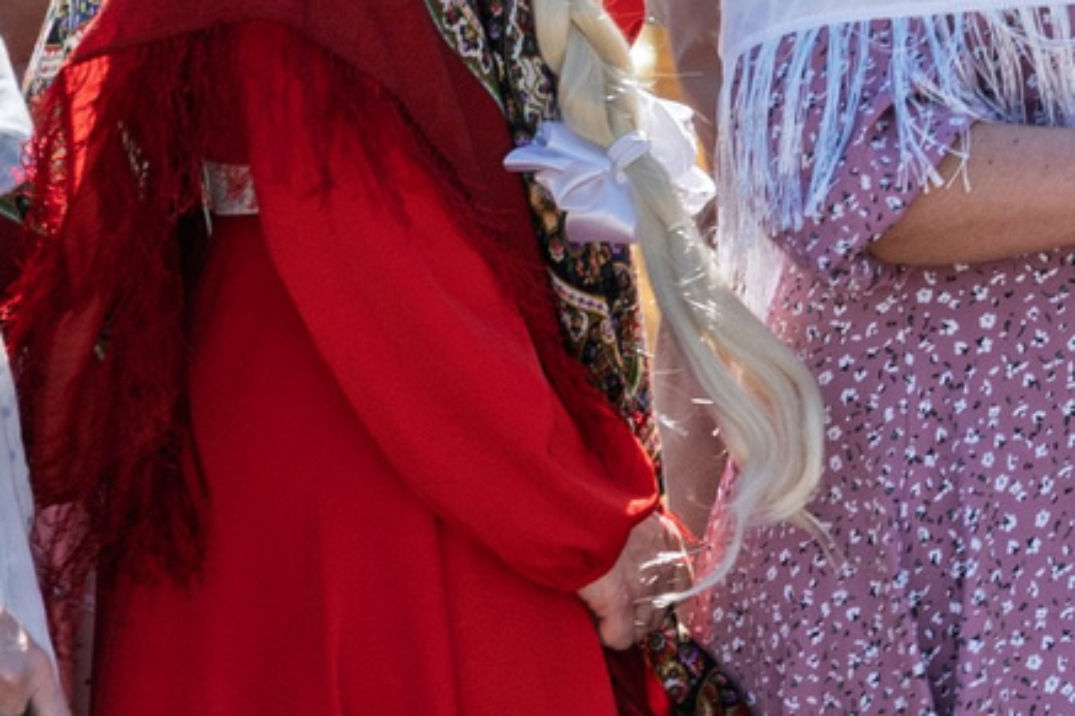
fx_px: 12238
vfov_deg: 3.3
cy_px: 575
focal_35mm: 410
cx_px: 2797
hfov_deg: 4.9
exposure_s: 1/200
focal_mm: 70
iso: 250
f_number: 11
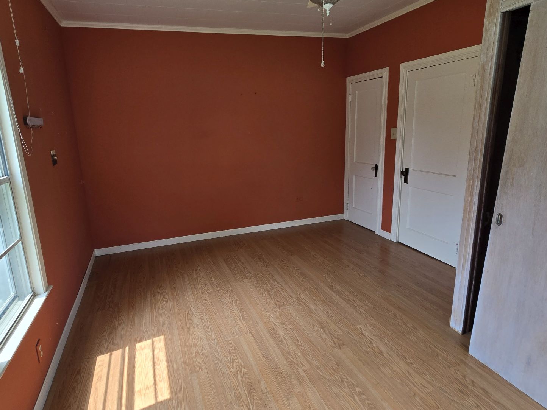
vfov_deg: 71.5
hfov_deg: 87.3
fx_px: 284
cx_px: 239
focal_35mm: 18
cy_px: 192
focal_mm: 2.2
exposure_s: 1/126
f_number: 2.2
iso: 50
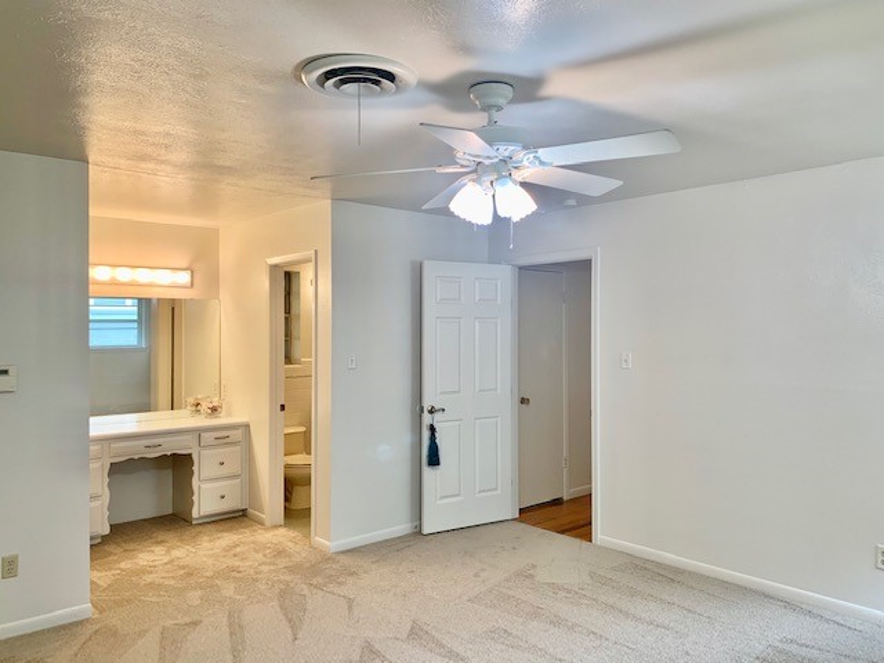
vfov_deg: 53.1
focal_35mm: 26
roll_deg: +0.1
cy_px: 332
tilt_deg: +0.2
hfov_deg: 67.3
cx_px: 442
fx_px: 664
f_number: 1.8
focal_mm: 4.25
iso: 64
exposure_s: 1/60
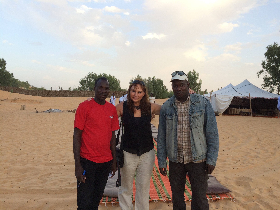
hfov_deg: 61.7
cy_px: 105
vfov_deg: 48.2
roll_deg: -2.5
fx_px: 235
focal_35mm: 29
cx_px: 140
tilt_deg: -0.1
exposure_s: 1/406
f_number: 2.2
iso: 32
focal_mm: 4.15
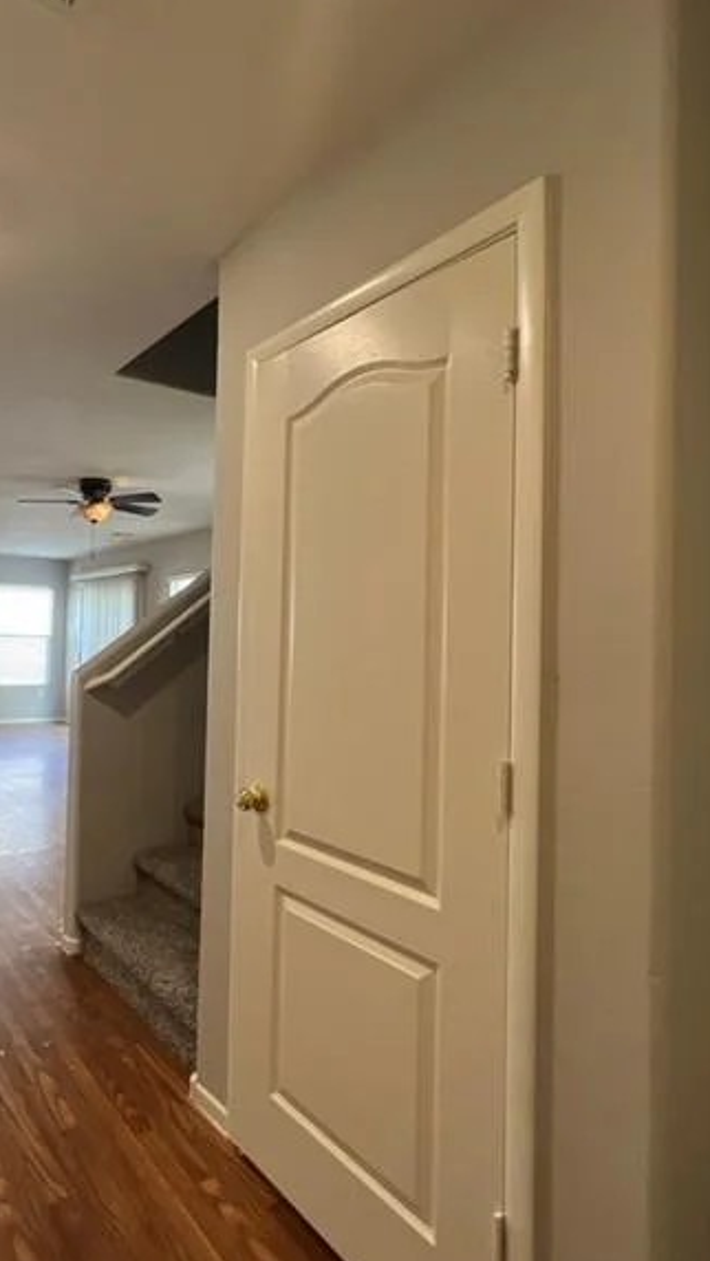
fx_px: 636
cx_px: 137
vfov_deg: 89.5
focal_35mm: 19
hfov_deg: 54.2
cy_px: 617
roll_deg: -1.2
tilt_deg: +2.8
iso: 160
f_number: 1.8
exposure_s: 1/60
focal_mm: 1.57
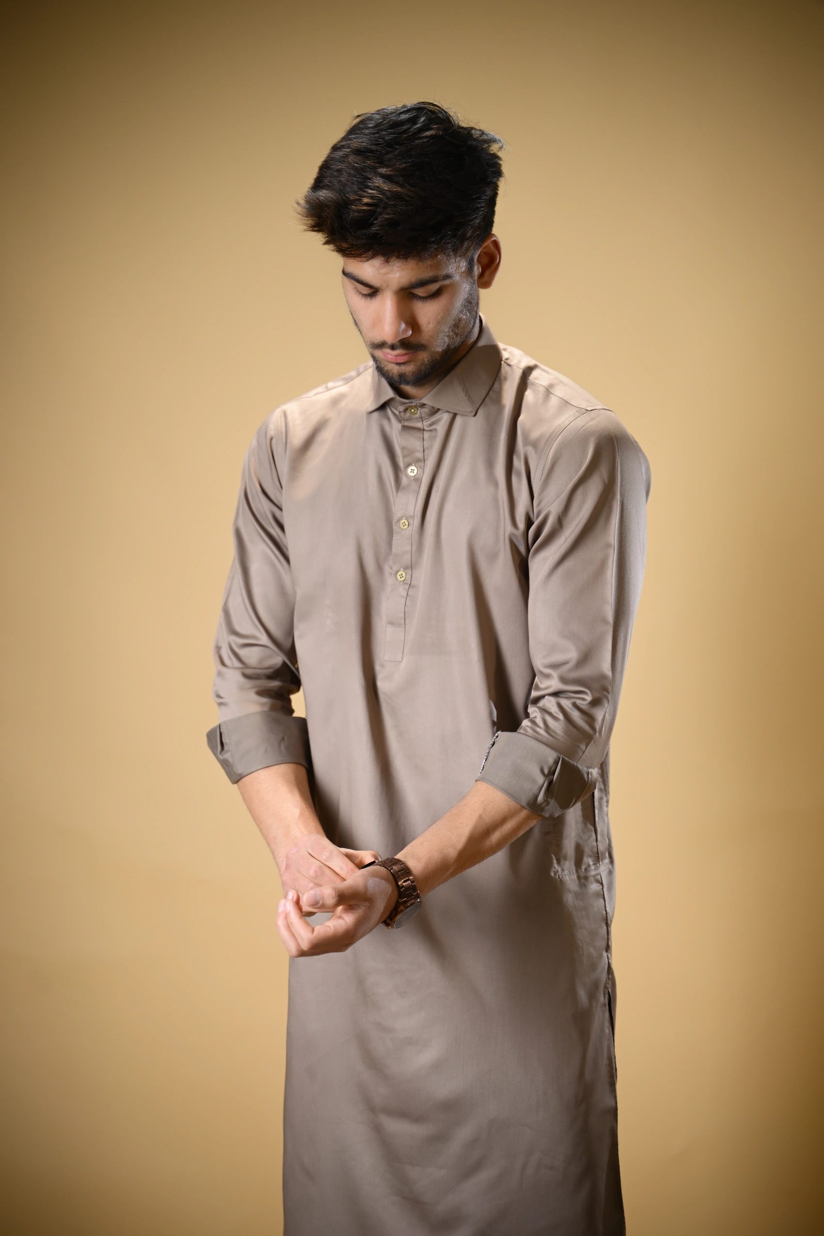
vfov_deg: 27.0
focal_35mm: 75
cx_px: 412
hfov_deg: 18.2
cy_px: 618
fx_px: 2575
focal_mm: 75
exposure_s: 1/125
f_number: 2.8
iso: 160
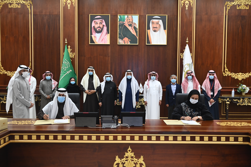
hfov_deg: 58.7
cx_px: 126
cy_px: 84
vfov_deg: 41.1
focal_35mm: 32
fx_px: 223
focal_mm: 32
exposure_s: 1/160
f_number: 3.5
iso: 2000
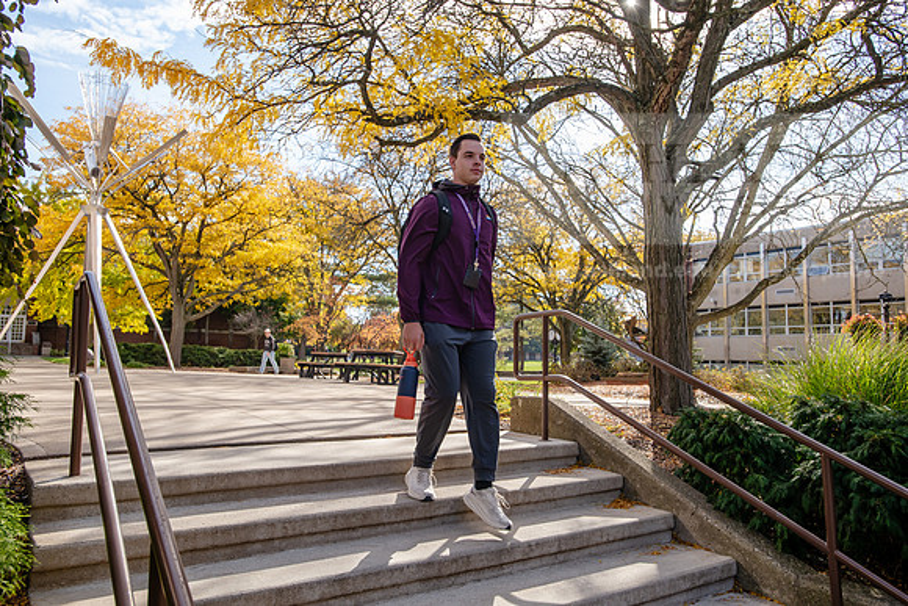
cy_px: 303
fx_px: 656
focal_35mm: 26
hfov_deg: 69.4
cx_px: 454
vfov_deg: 49.6
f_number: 7.1
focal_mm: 26
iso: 250
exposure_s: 1/320
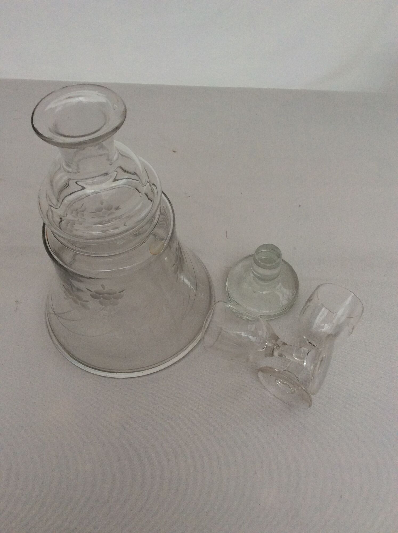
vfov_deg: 56.9
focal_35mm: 32
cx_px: 199
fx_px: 492
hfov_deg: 44.1
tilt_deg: -53.6
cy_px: 266
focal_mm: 3.3
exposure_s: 1/100
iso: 64
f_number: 2.4
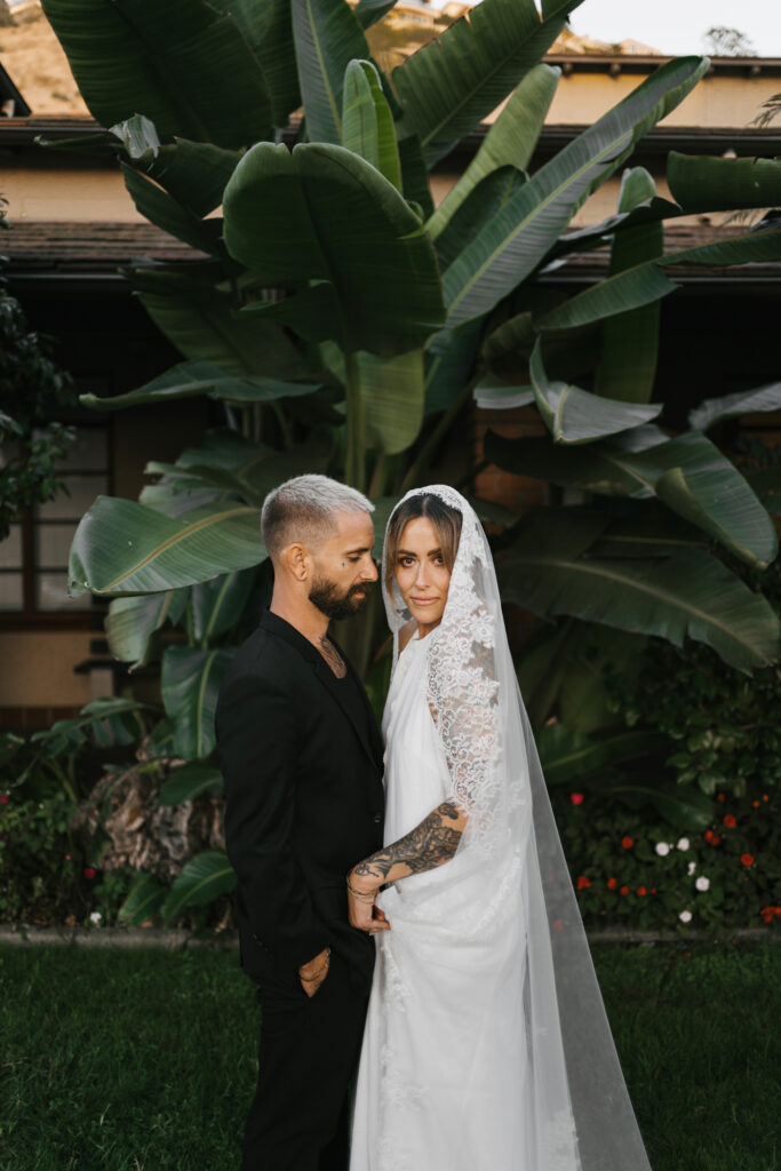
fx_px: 1138
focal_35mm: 35
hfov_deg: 37.9
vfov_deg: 54.4
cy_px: 586
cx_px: 390
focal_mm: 35
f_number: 1.6
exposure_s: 1/1000
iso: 400
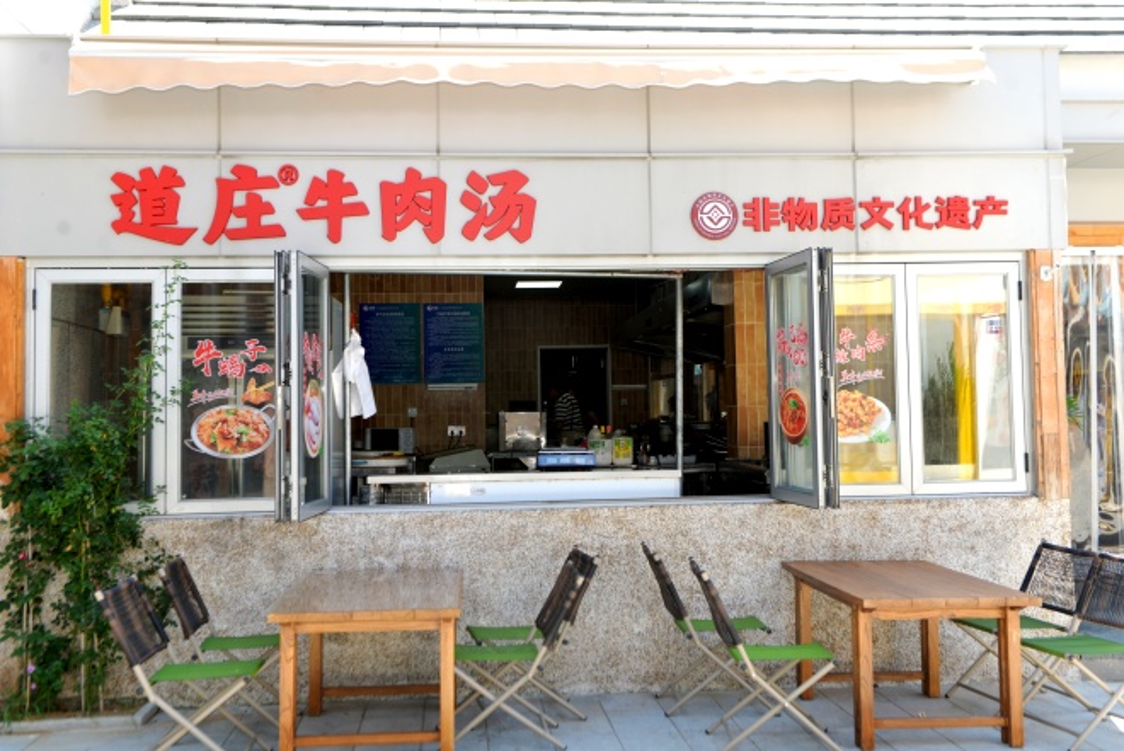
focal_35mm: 36
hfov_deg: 53.1
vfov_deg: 36.9
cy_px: 376
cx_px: 562
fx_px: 1125
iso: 100
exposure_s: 1/125
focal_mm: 36
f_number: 5.6
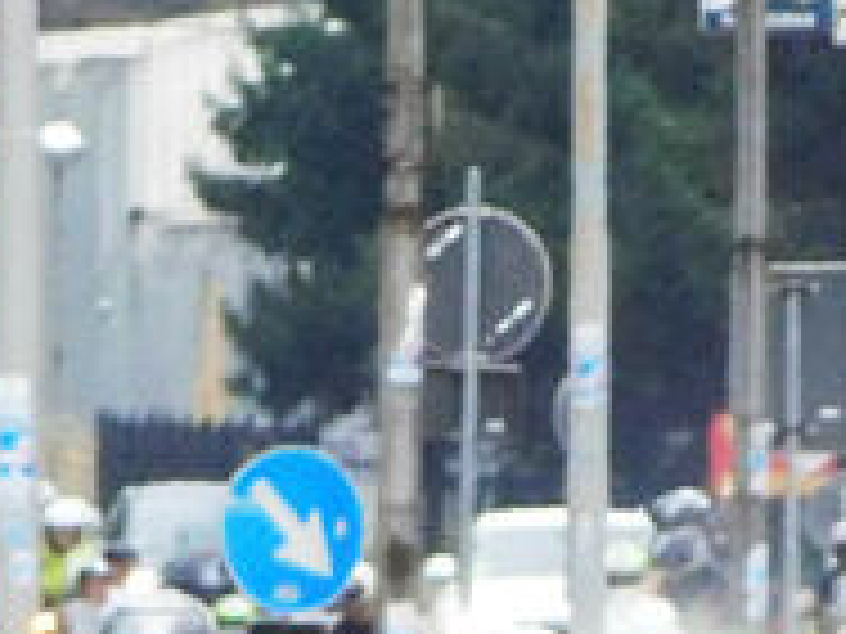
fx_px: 59999
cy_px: 924
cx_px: 234
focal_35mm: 2455
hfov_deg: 0.8
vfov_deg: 0.6
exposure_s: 1/80
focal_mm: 91.2
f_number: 6
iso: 800
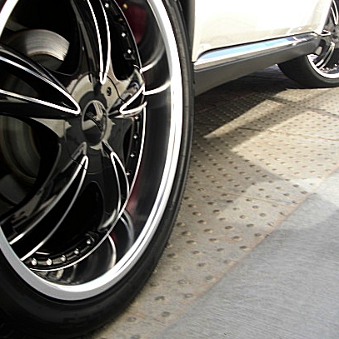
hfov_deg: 34.0
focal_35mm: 50
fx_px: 554
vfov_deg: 34.0
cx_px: 152
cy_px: 146
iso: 50
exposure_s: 1/160
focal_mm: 6.3
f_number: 2.8
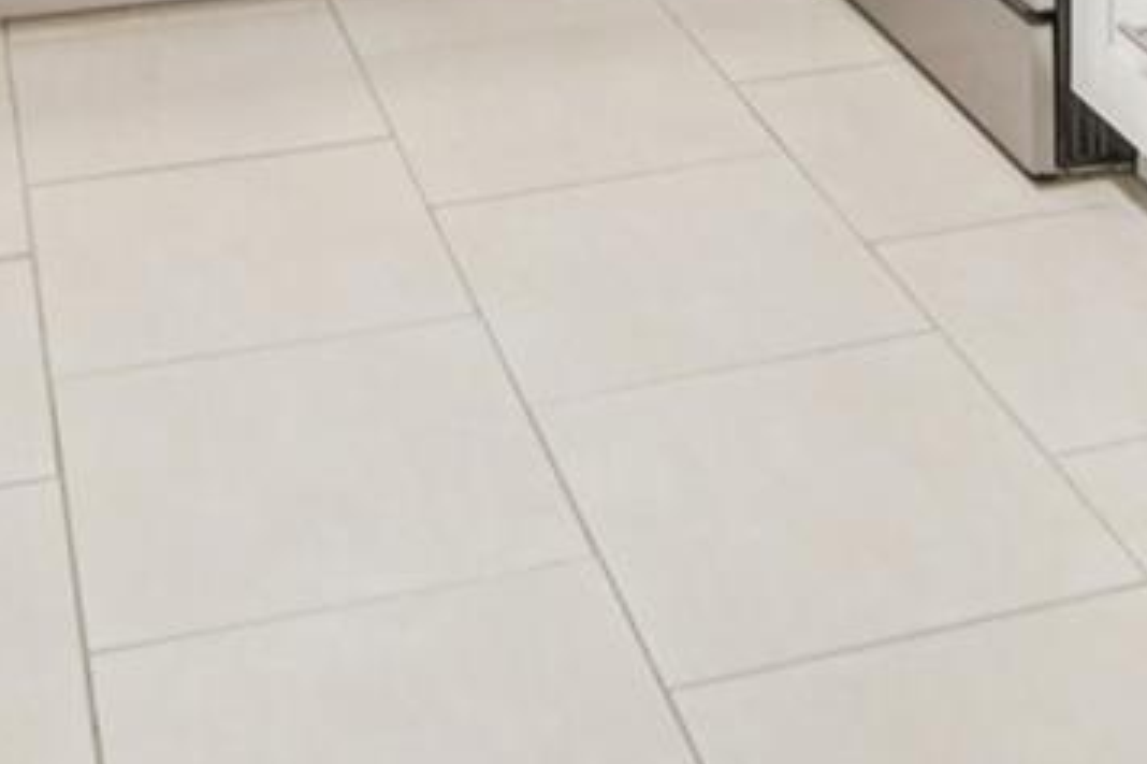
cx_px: 657
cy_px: -909
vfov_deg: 14.5
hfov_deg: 28.1
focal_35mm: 72
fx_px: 2293
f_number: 7.1
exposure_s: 1/30
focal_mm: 16
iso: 400
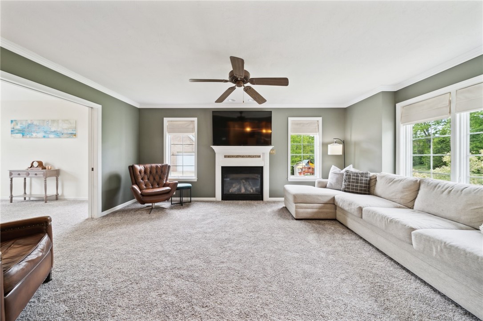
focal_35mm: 12
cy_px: 160
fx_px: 161
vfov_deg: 89.9
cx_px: 242
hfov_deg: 112.6
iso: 200
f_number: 11
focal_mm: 12
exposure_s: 1/20
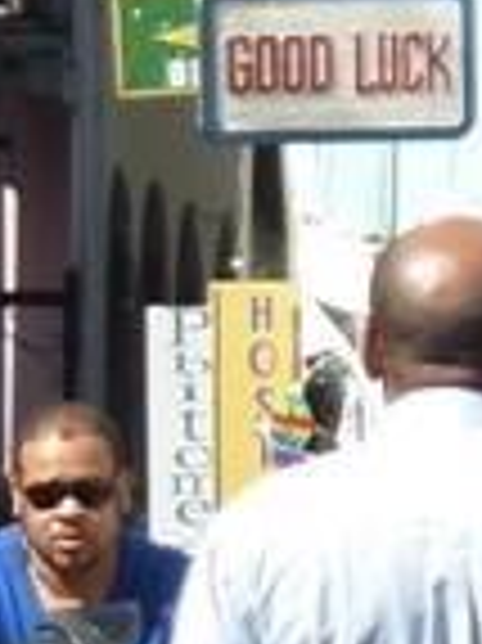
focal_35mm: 1269
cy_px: 658
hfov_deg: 1.2
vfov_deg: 1.6
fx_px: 23595
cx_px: -477
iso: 80
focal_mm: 37
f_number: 4.6
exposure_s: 1/250
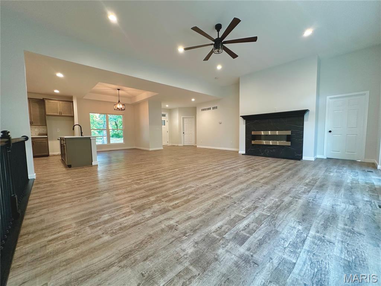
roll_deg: +0.6
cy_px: 143
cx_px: 190
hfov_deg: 102.1
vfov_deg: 85.7
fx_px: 154
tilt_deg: -4.6
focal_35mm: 14
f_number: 2.2
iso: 200
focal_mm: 2.22
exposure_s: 1/60
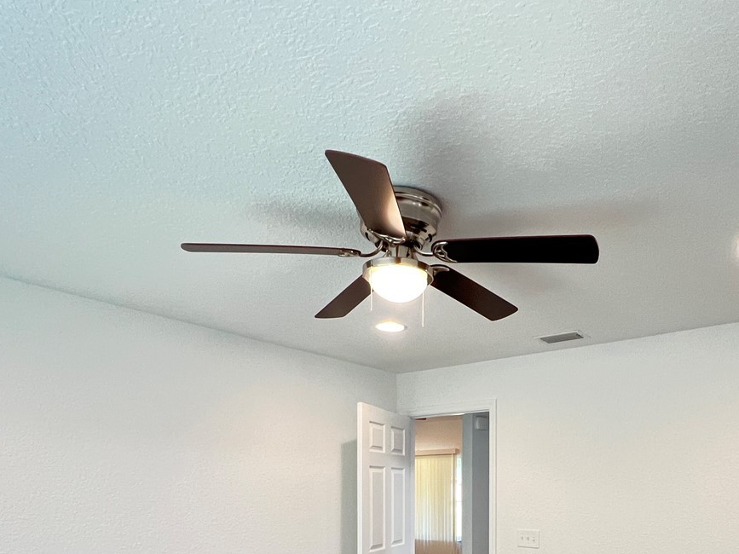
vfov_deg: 50.4
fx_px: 512
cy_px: 499
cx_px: 471
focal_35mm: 24
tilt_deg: -0.4
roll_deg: -0.1
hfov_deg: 70.2
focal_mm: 1.57
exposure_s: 1/60
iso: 250
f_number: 1.8
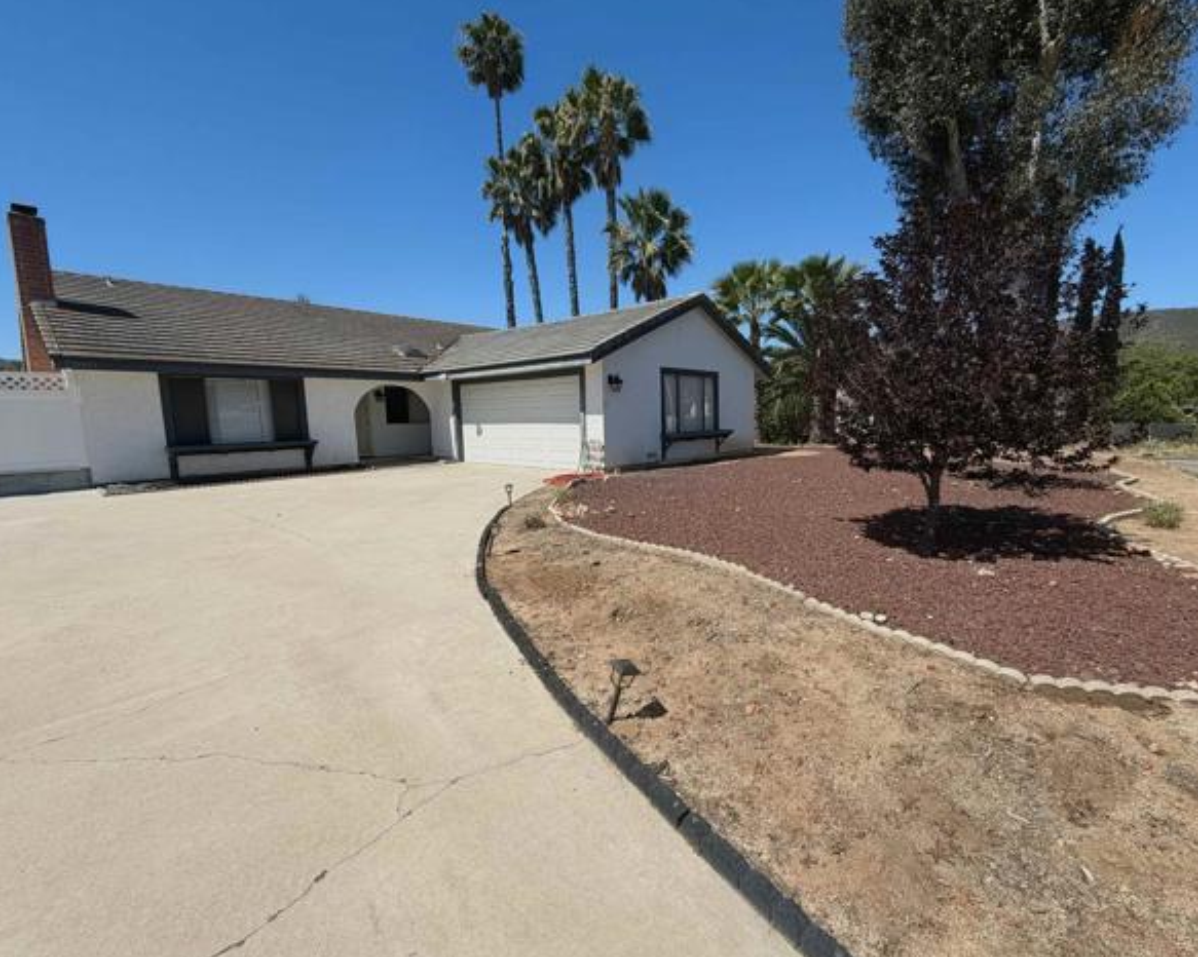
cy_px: 478
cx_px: 639
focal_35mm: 15
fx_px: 532
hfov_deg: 96.7
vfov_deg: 84.0
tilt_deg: -7.6
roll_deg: +1.4
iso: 20
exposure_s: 1/928
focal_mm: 2.22
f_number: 2.2
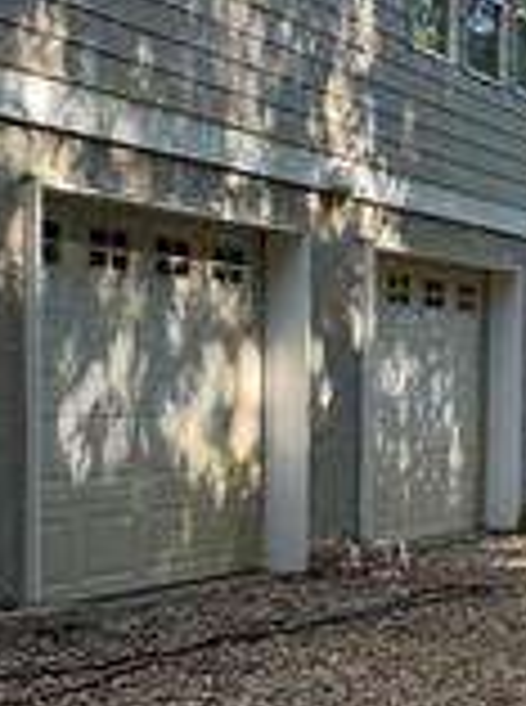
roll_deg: -1.0
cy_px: 517
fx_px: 1872
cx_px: 994
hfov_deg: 13.9
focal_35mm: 92
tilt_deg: -2.9
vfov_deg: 21.2
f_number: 1.78
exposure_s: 1/588
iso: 80
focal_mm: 6.76
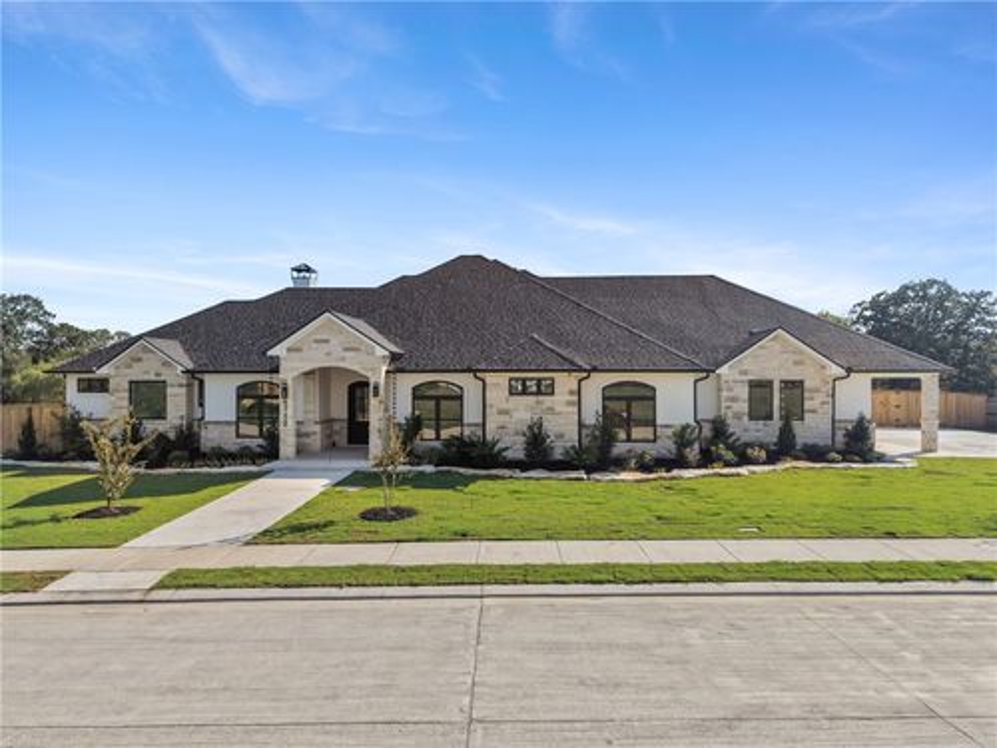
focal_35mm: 24
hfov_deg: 71.6
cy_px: 374
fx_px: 691
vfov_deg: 56.8
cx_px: 498
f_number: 1.8
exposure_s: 1/6000
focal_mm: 8.67
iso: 200
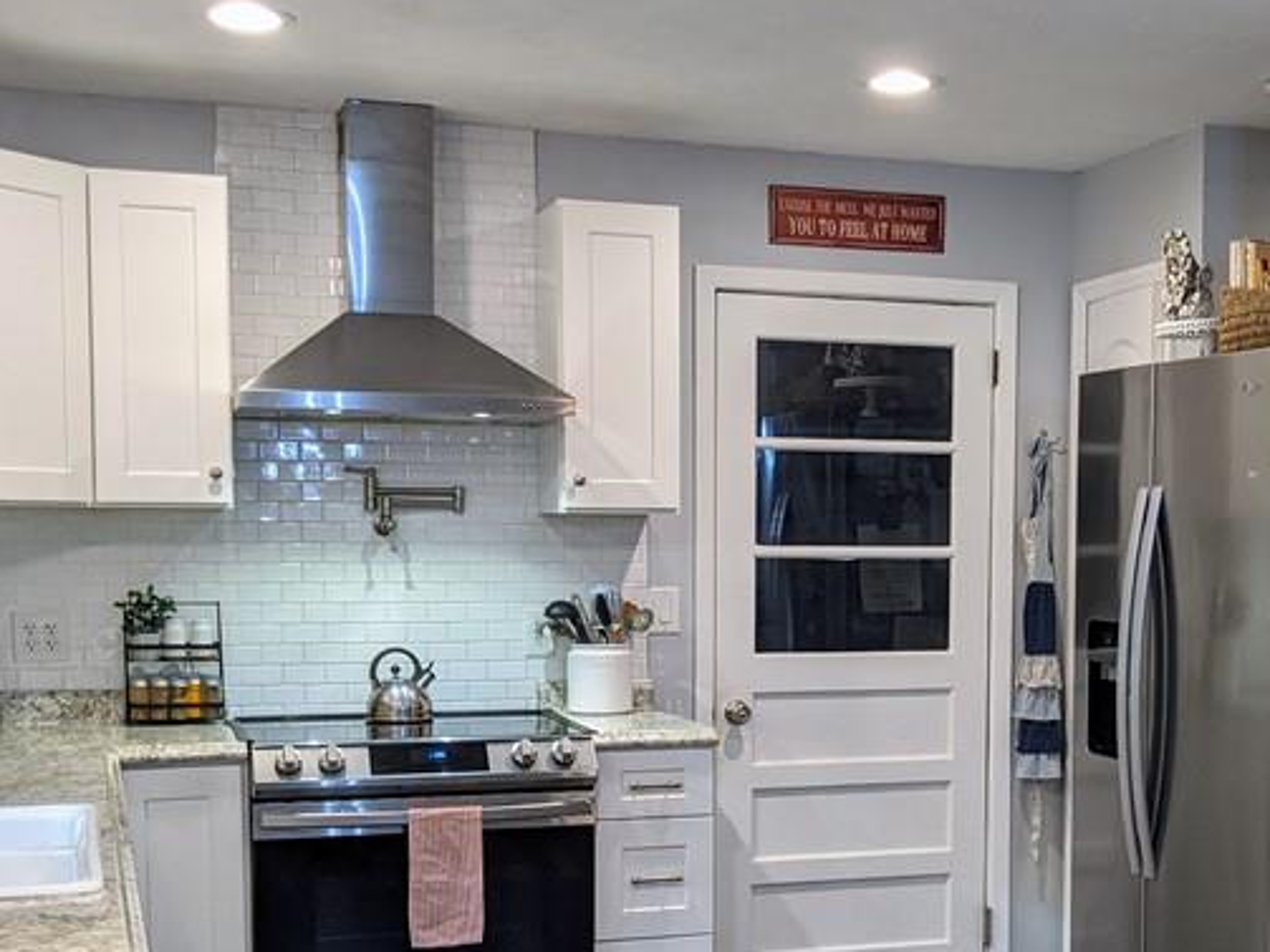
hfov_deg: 34.6
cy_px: 679
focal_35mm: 55
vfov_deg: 26.3
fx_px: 2017
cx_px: 846
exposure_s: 1/30
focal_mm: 4.38
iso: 87
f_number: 1.73
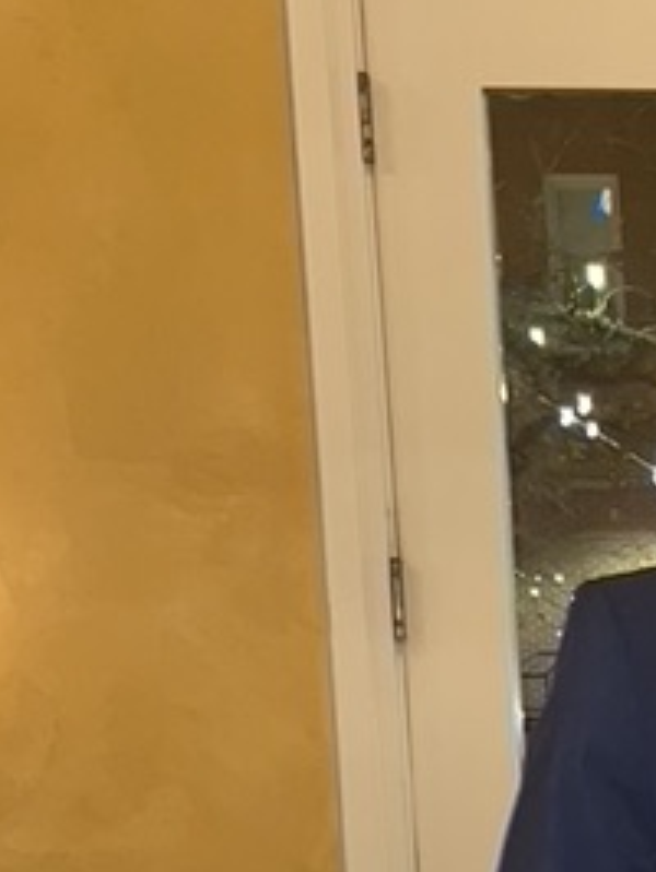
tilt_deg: -9.9
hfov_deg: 13.2
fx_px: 2523
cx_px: 1220
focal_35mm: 100
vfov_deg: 18.3
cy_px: 1138
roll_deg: +0.9
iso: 80
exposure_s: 1/4
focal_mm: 5.1
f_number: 1.6
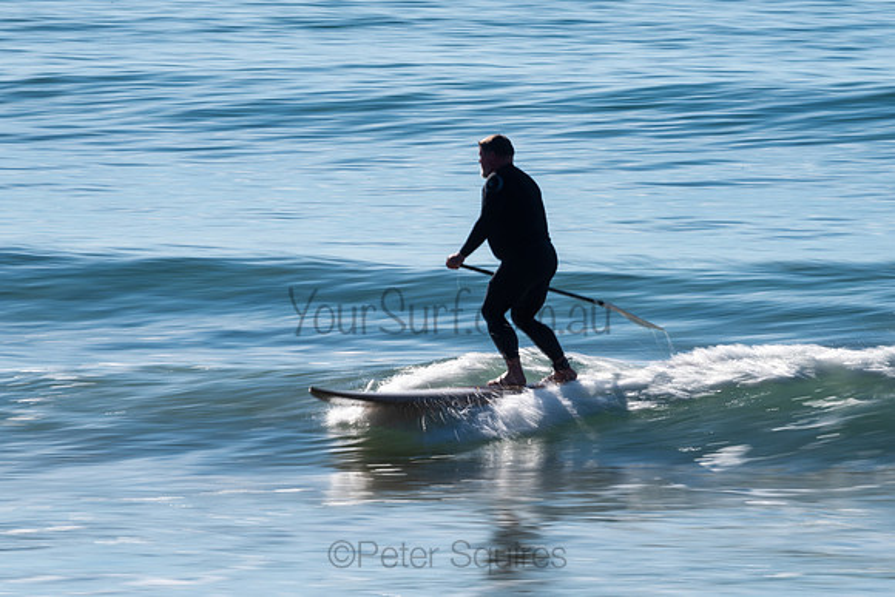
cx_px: 458
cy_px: 292
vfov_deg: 2.3
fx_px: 14884
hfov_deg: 3.4
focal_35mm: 599
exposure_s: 1/20
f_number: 32
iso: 64
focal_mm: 500
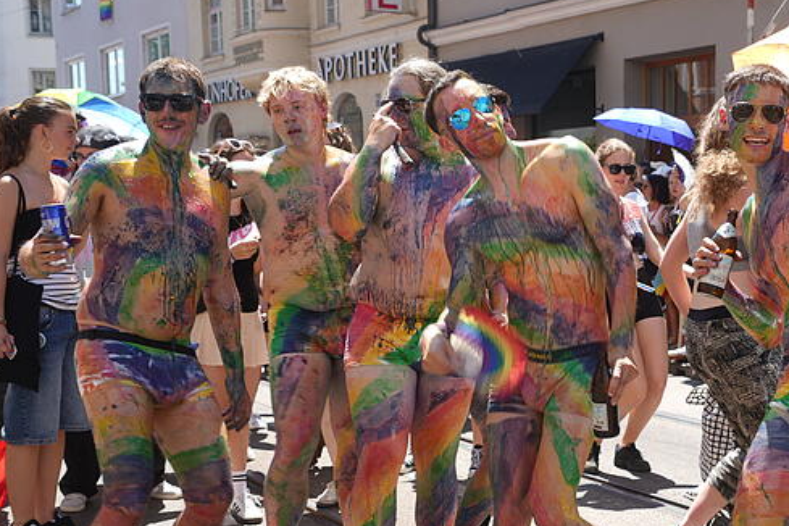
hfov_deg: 33.6
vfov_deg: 23.3
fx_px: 1271
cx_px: 619
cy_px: 336
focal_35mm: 58
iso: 50
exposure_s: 1/80
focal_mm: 35
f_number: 5.6
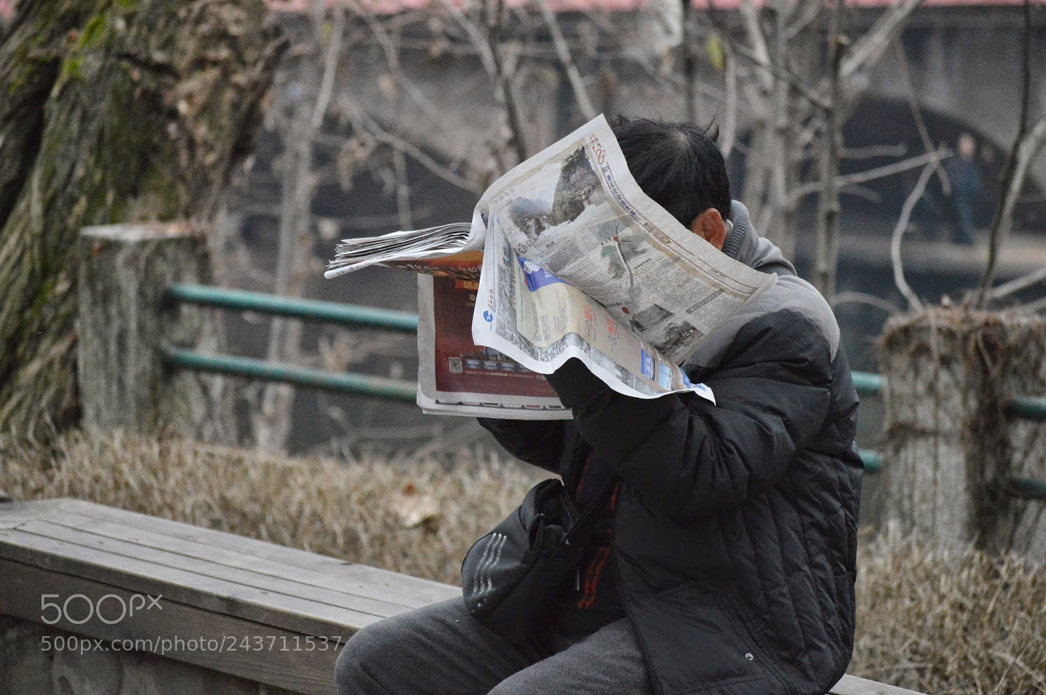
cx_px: 523
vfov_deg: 7.9
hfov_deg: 11.8
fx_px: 5051
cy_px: 348
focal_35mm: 174
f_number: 5.6
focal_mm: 116
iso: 3200
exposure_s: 1/2000
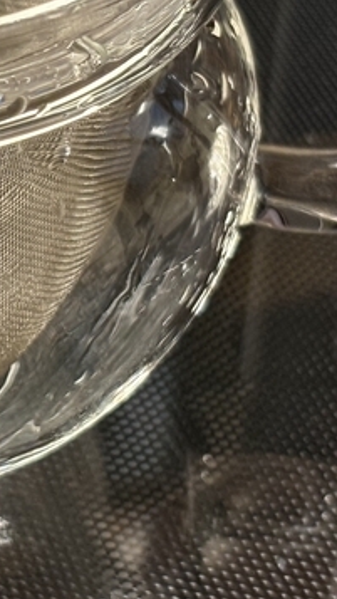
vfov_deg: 16.8
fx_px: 2016
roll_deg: +1.2
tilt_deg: -40.6
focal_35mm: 127
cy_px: 131
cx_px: -126
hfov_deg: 9.4
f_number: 1.6
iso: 160
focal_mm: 5.96
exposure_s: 1/33
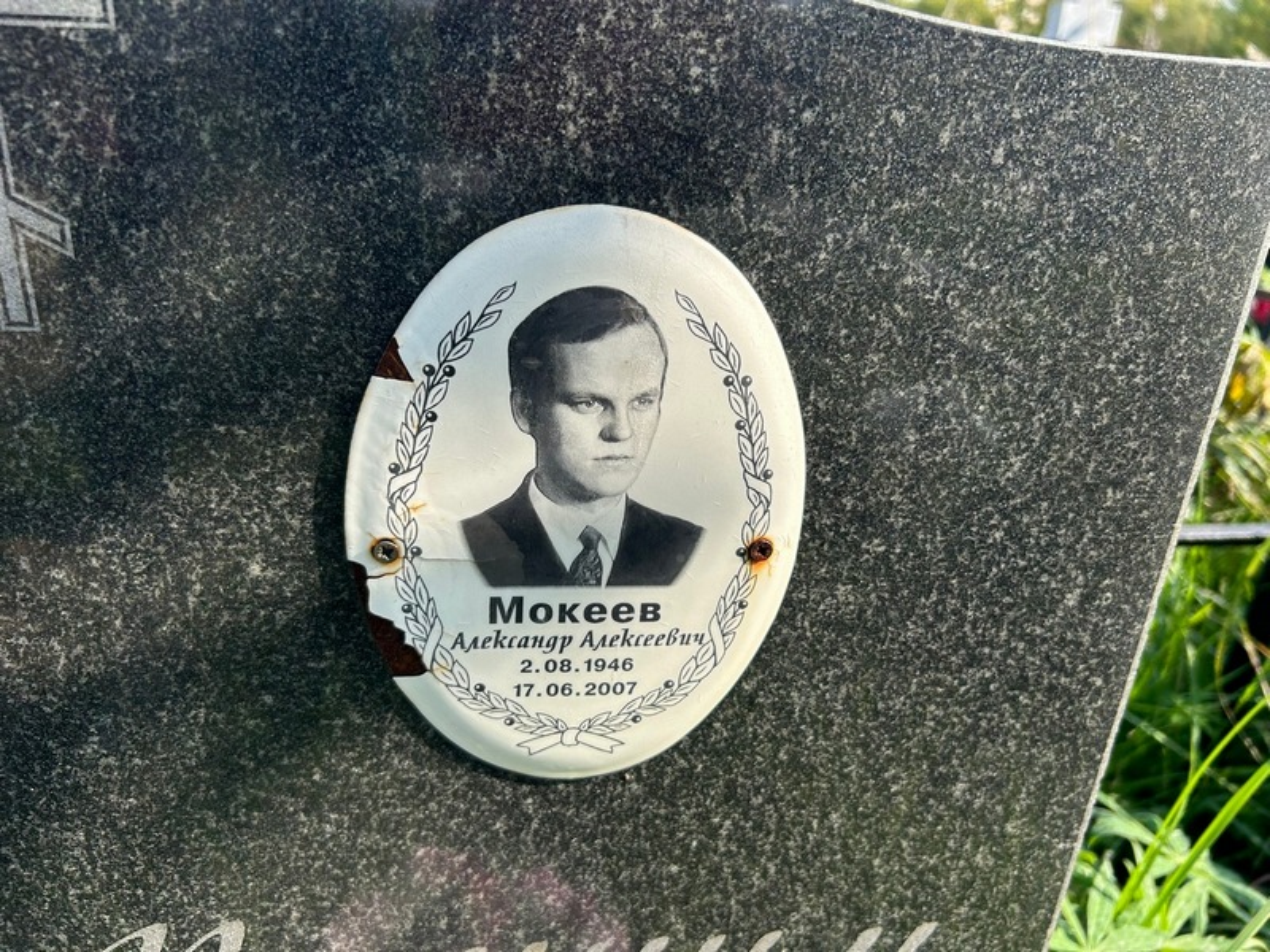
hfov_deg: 67.3
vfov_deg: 53.1
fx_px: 954
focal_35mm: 26
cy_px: 476
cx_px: 635
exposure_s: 1/2762
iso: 50
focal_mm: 5.7
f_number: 1.5
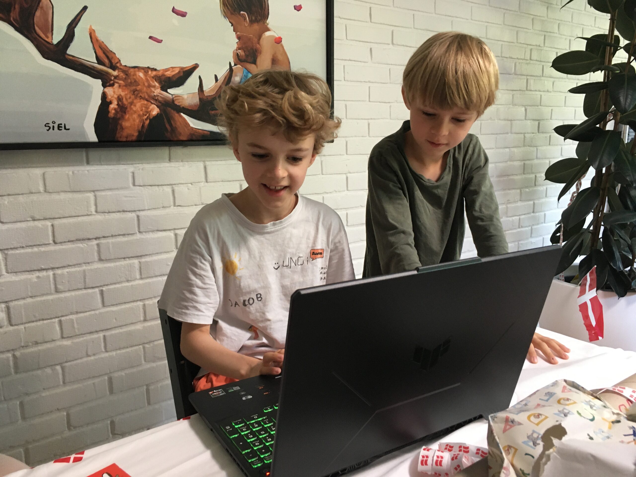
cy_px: 238
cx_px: 318
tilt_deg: -10.1
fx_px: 533
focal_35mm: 29
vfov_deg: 48.2
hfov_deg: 61.7
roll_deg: -0.3
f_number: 2.2
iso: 160
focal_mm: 4.15
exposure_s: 1/33
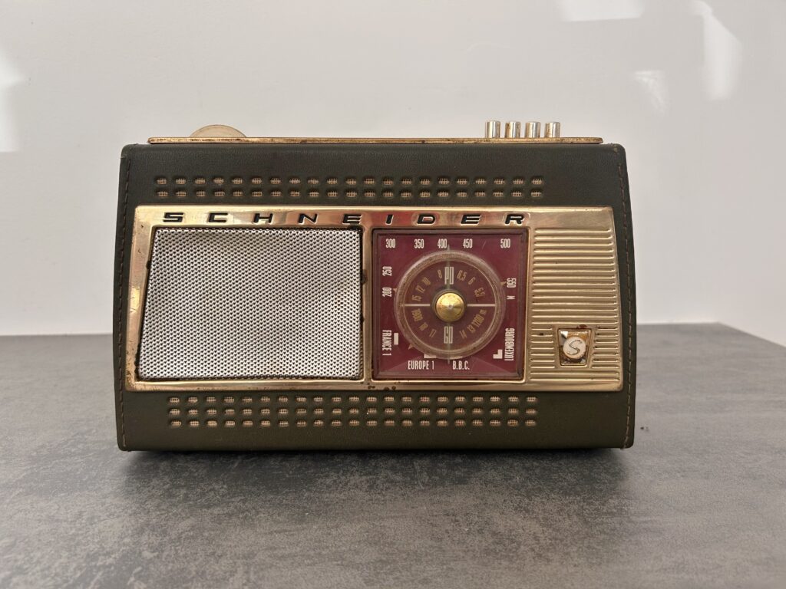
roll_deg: +0.1
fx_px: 590
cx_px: 393
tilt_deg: -10.1
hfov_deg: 67.3
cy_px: 294
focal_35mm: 26
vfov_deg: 53.1
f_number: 1.5
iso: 80
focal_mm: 5.7
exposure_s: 1/121
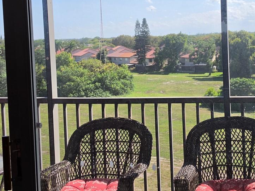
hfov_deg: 37.0
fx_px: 376
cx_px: 175
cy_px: 52
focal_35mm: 51
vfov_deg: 28.2
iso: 64
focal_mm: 6.5
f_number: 1.4
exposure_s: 1/3697
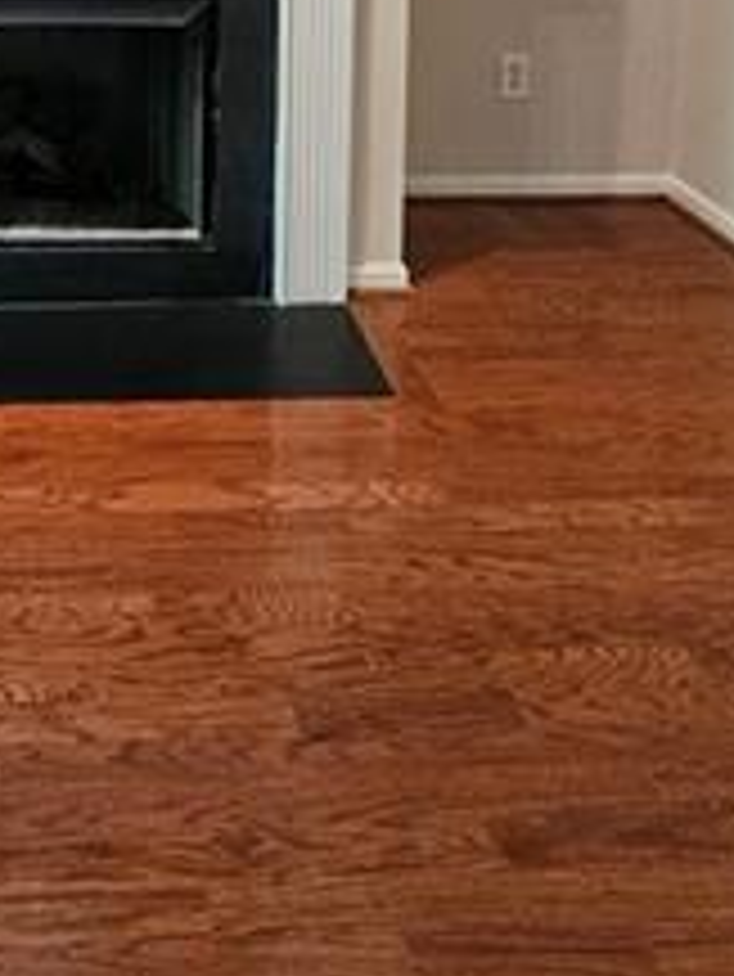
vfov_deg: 35.7
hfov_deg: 30.5
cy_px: -72
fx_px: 1299
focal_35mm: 46
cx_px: 113
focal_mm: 2.2
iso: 400
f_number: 2.2
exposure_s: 1/40
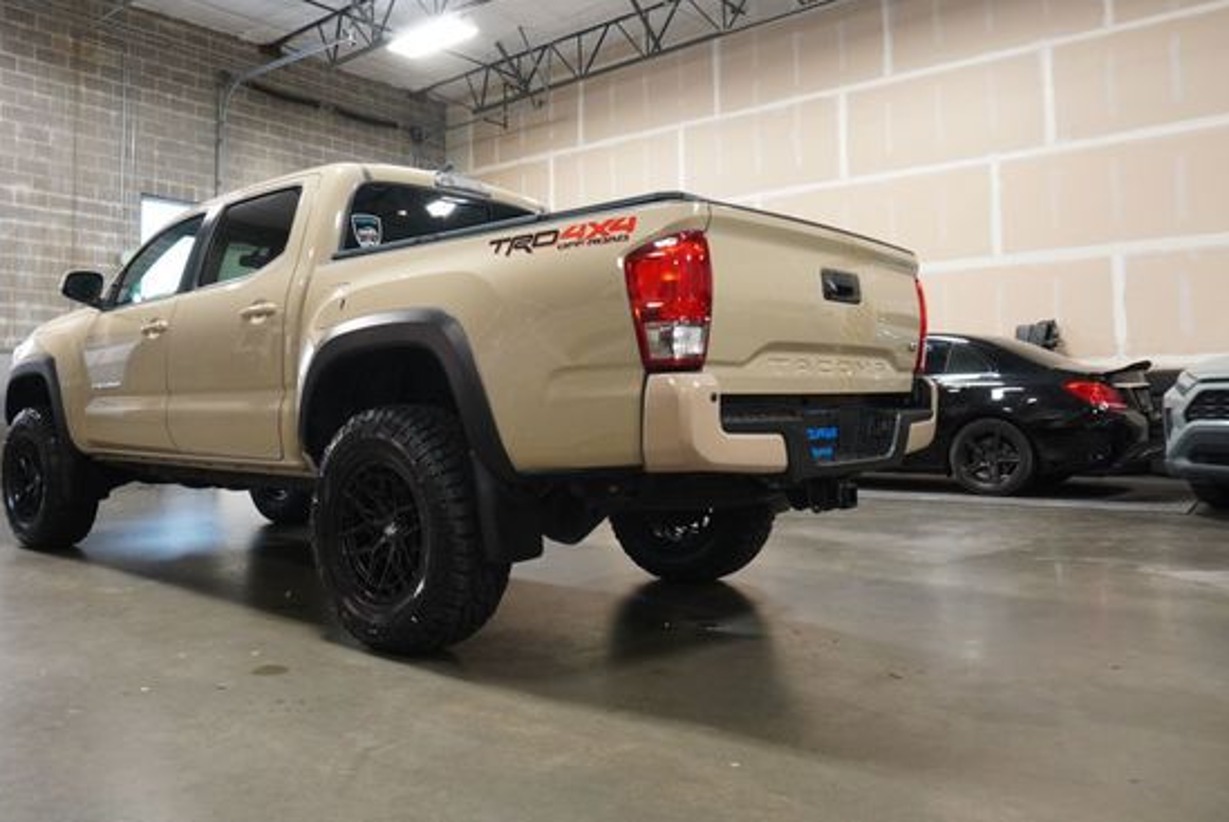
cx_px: 517
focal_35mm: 28
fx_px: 957
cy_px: 367
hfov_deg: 65.0
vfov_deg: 46.4
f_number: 7.1
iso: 2000
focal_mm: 16
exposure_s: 1/25
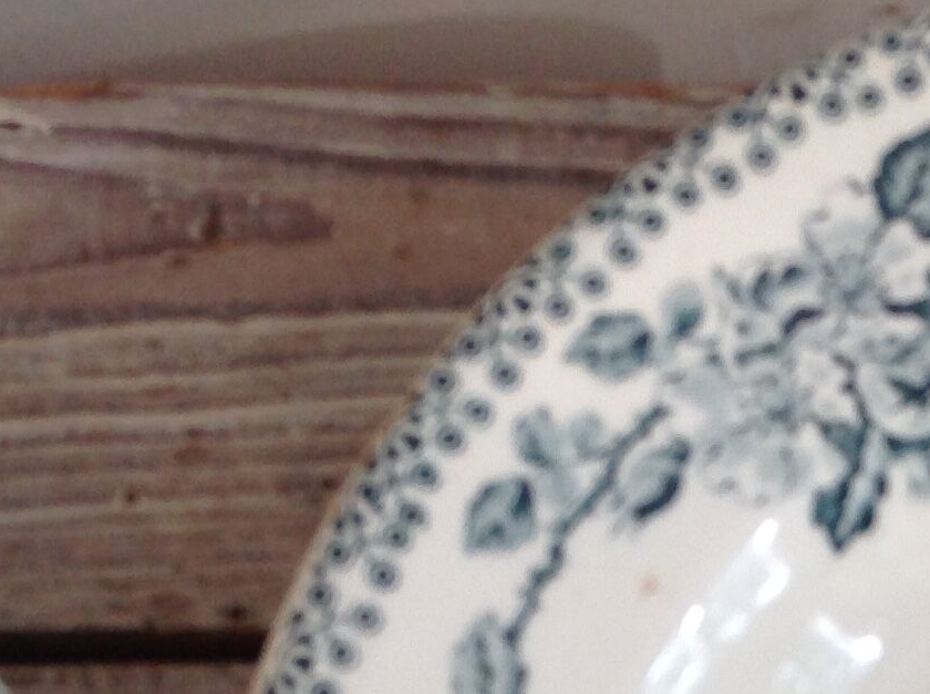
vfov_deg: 12.9
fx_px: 2897
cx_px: 1252
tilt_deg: -74.6
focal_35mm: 108
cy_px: 1050
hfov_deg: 17.0
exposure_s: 1/24
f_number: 2.4
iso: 64
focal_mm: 4.28
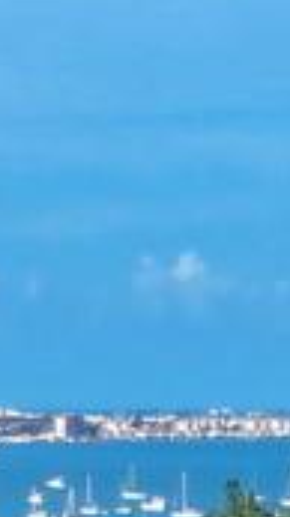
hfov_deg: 5.0
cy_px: 1425
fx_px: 3316
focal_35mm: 242
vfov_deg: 7.9
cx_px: 251
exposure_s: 1/2000
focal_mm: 12.29
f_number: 2.8
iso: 110
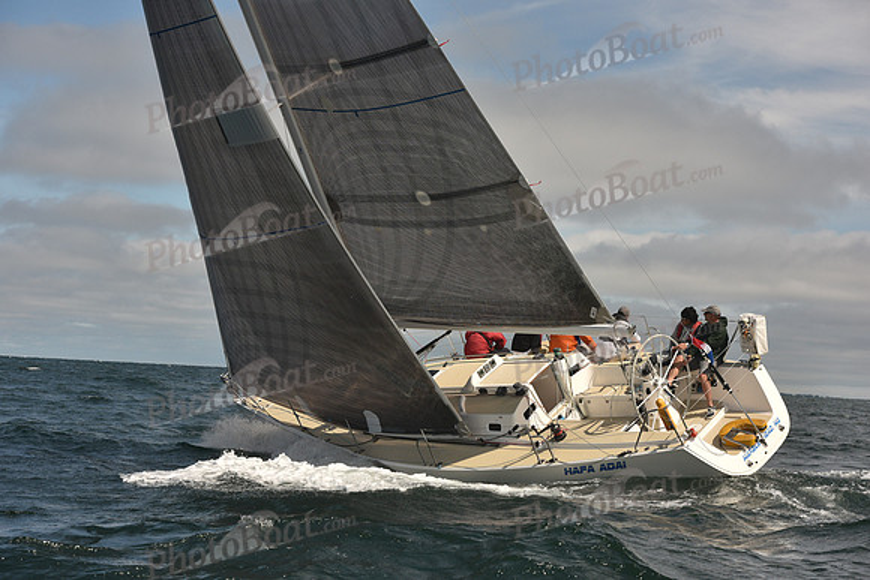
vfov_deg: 19.5
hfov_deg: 28.8
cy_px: 290
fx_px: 1692
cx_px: 435
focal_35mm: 70
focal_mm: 70
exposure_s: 1/1000
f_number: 6.3
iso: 320
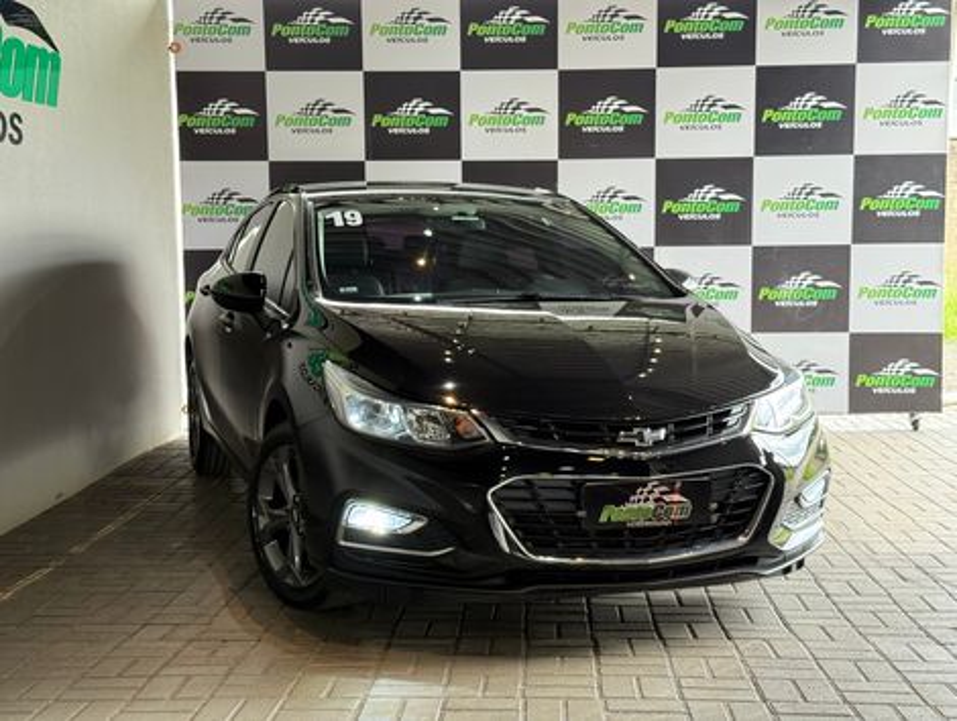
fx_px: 1329
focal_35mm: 48
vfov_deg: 30.3
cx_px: 478
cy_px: 360
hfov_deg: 39.6
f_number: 1.78
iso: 200
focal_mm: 6.76
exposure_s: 1/104
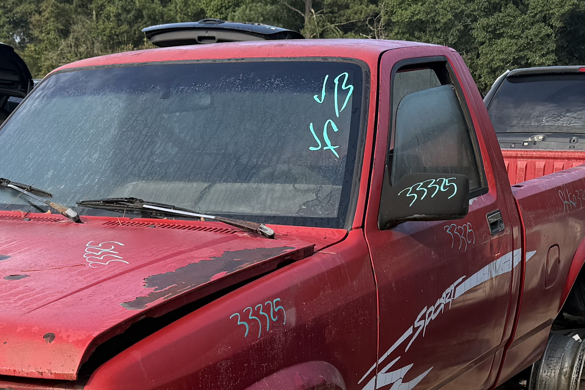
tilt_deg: -10.1
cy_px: 370
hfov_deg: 28.0
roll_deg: +1.4
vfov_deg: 18.8
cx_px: 142
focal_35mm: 71
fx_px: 1154
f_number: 1.78
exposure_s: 1/1018
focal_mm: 6.76
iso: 80
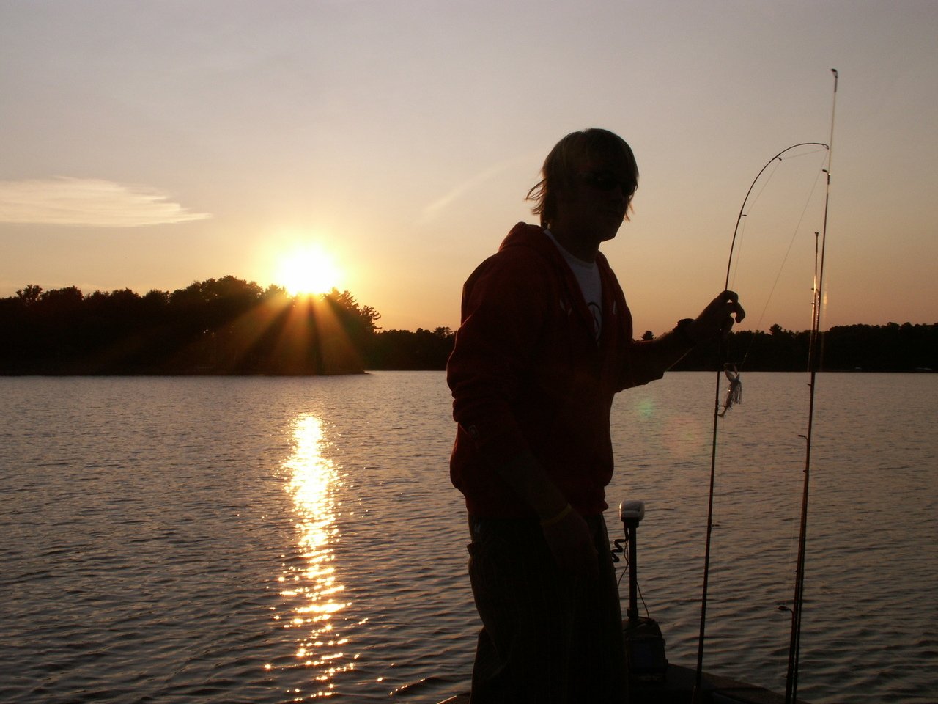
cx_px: 469
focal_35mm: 35
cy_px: 352
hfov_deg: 52.6
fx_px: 948
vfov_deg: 40.7
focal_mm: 5.86
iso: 50
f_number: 8
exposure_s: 1/320
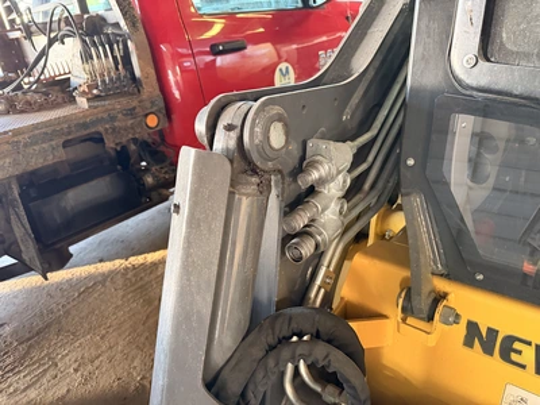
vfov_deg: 56.8
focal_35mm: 24
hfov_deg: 71.6
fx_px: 374
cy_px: 202
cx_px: 270
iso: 800
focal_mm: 6.76
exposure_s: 1/60
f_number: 1.78
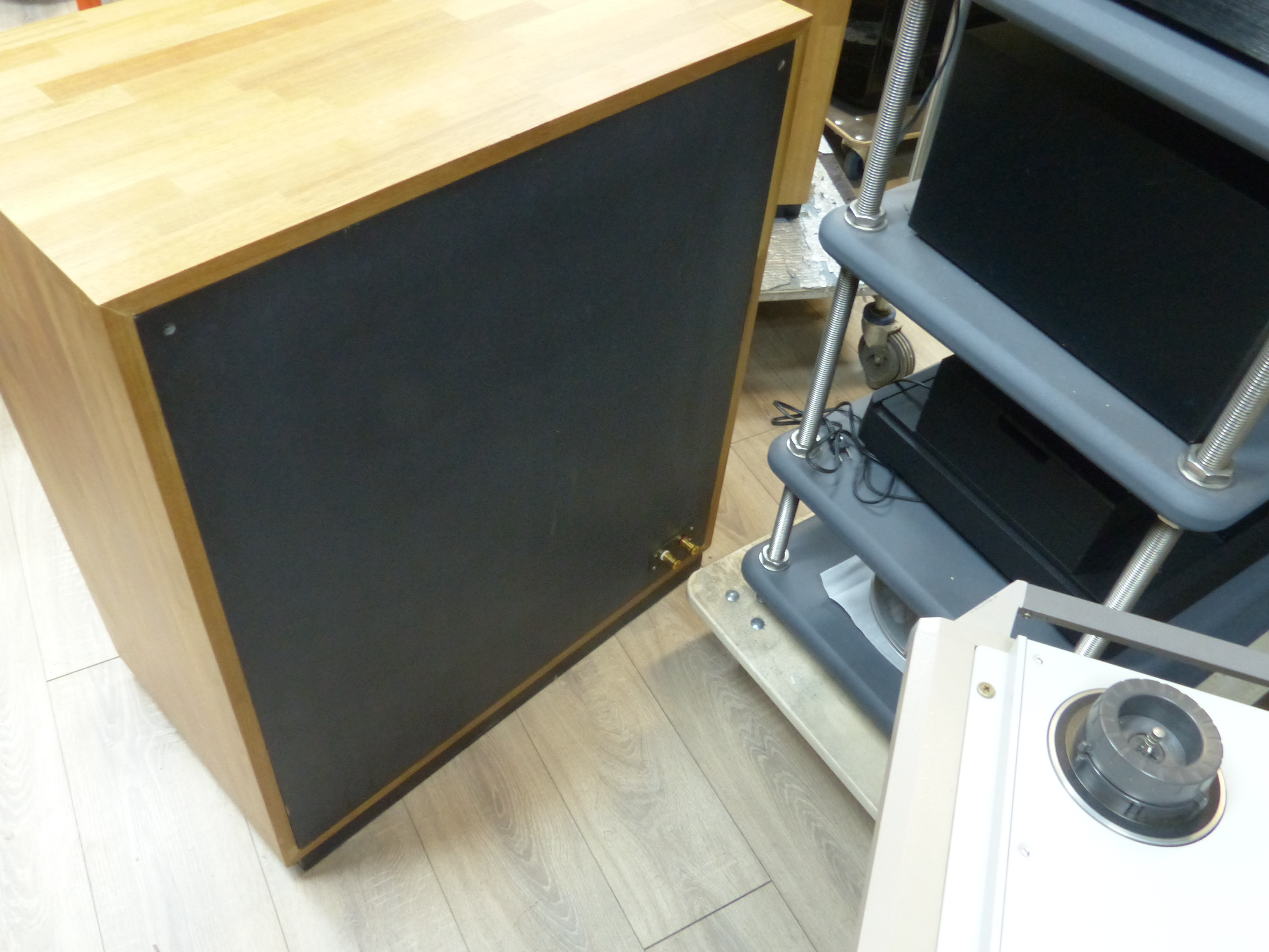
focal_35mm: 29
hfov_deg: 61.7
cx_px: 634
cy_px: 476
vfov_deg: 48.2
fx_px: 1063
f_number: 4.5
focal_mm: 5.3
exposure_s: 1/5
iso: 400
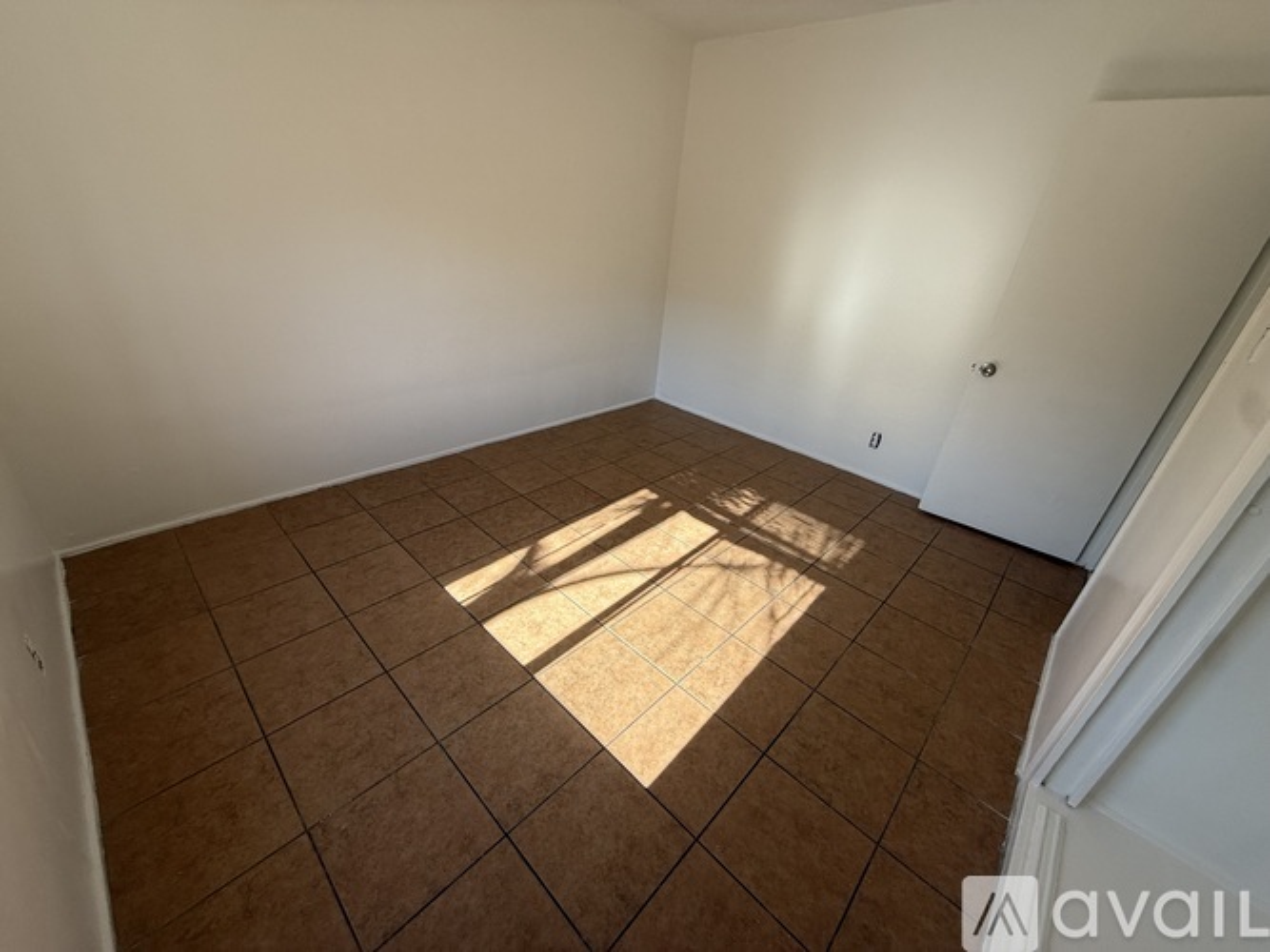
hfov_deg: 102.1
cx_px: 635
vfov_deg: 85.7
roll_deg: -5.4
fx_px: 514
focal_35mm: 14
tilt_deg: -26.3
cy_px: 476
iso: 50
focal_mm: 2.22
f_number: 2.2
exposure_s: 1/328
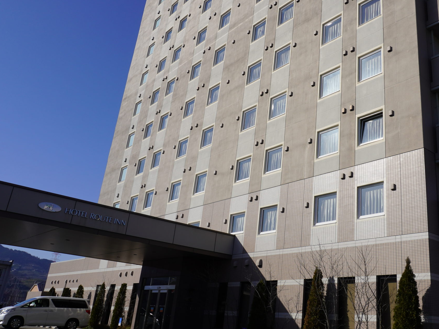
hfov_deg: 51.4
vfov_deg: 40.6
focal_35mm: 35
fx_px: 444
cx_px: 301
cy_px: 146
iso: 100
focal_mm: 16
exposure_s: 1/400
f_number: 10
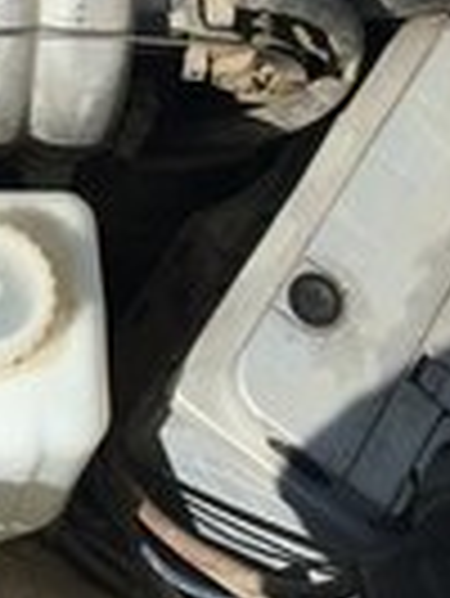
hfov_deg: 13.6
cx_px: 14
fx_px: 1869
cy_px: -148
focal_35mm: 108
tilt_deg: -60.1
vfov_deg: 17.2
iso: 25
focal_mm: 4.15
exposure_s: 1/2331
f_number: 2.2
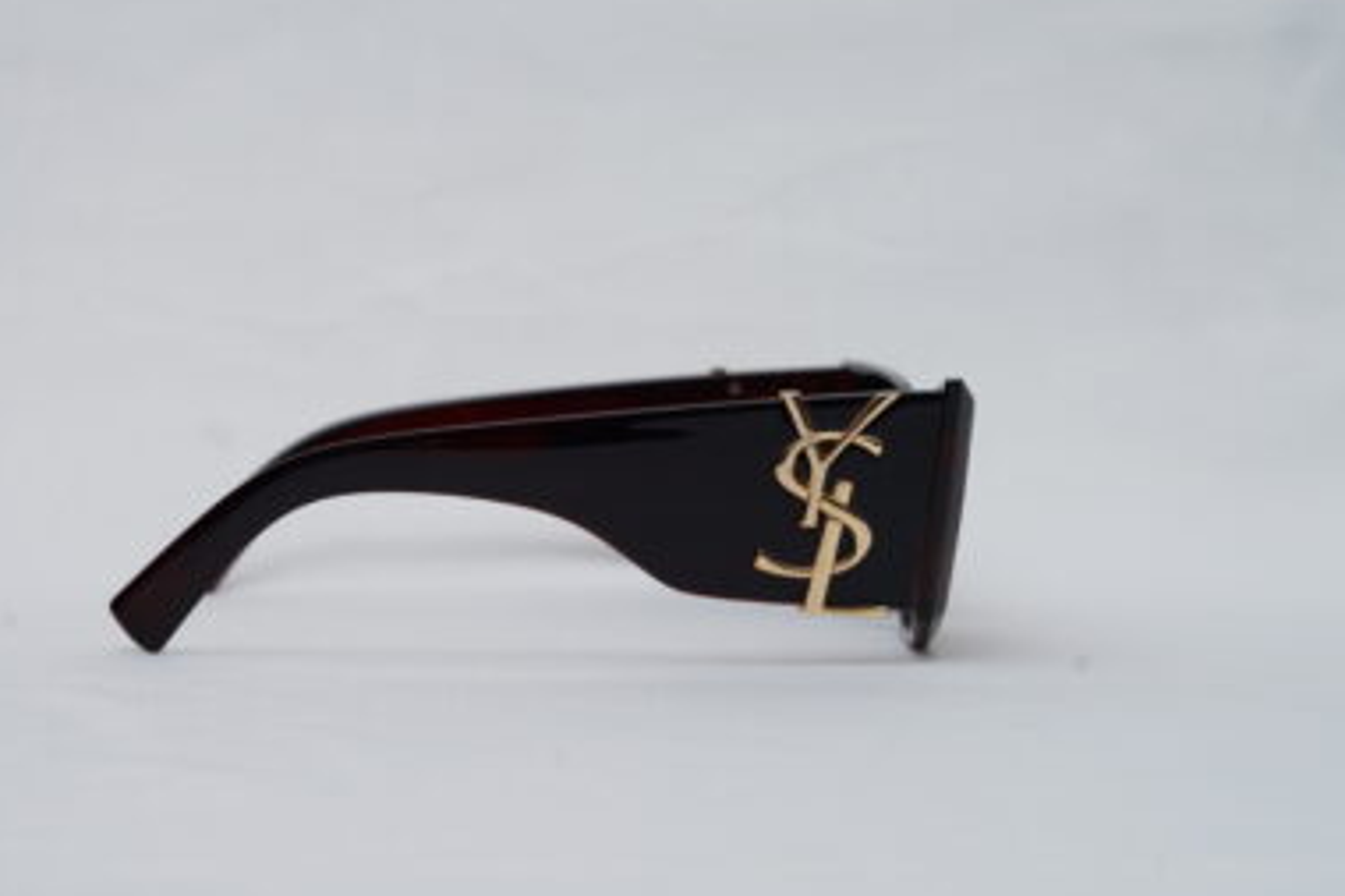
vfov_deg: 17.3
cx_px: 626
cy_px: 400
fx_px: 2950
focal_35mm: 79
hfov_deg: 25.7
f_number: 9
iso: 100
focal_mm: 50
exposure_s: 1/160
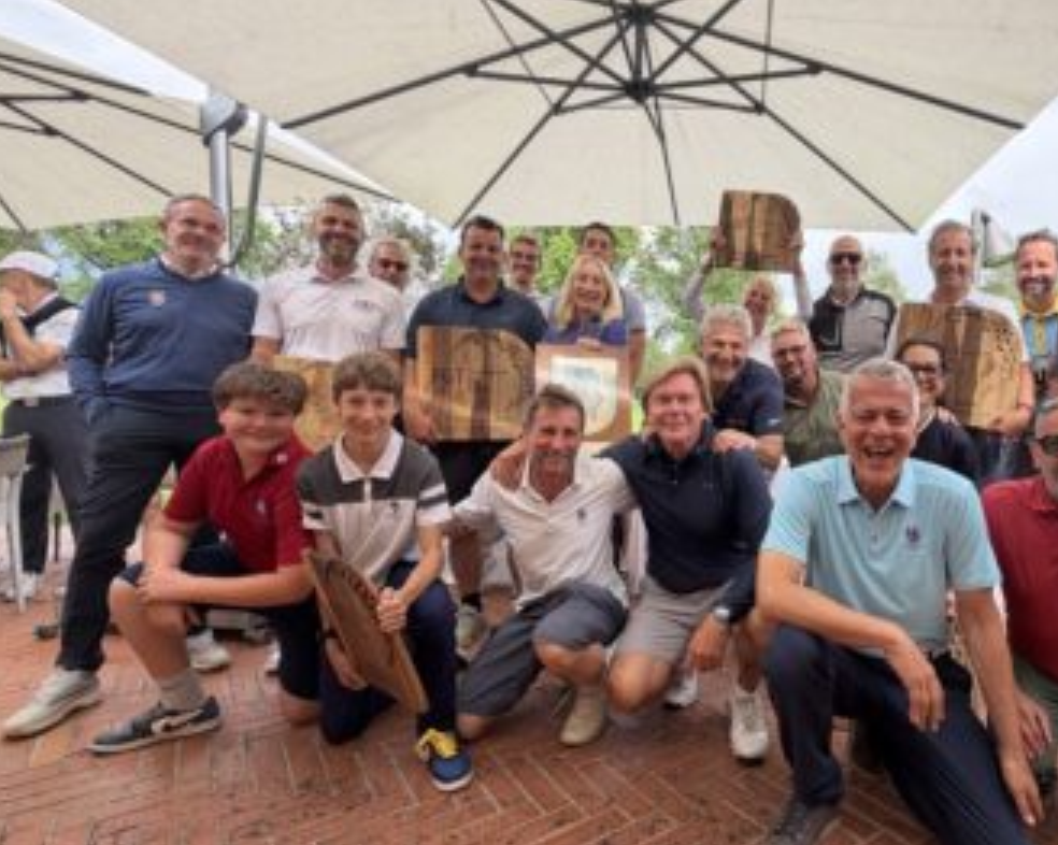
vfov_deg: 68.0
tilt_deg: -1.8
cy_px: 419
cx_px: 703
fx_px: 626
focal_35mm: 20
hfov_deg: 77.9
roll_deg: -1.4
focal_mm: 2.22
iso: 50
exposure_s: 1/284
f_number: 2.2
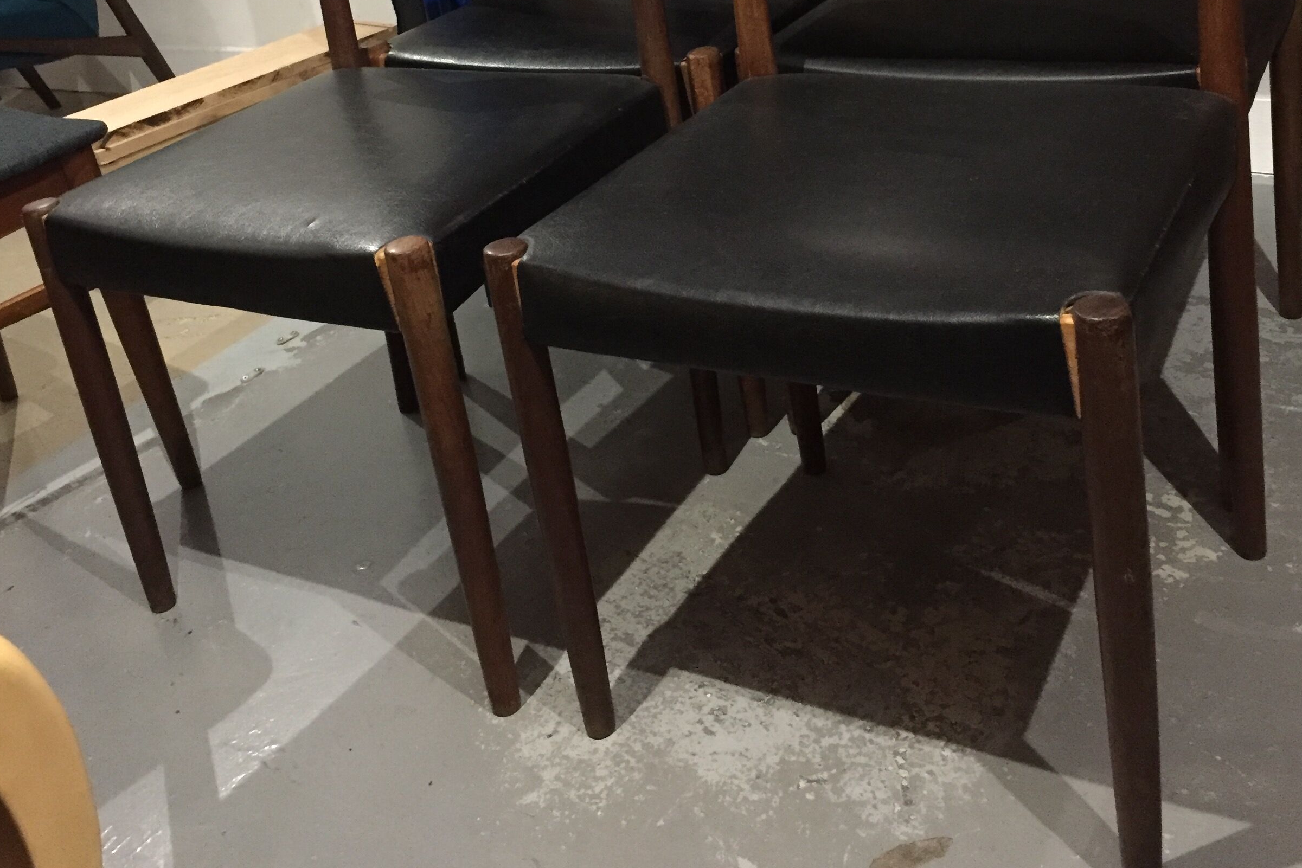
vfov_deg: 31.3
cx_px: 659
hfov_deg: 47.4
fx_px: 1483
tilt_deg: -19.1
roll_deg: +10.3
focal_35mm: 41
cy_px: 113
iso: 400
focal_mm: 4.15
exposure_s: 1/17
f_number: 2.2
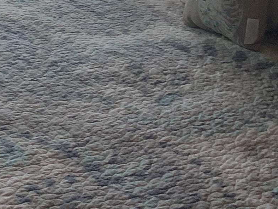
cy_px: -107
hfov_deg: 16.1
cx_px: 35
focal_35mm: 121
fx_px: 972
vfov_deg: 11.7
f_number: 2.4
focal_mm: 3.3
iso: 50
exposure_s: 1/120
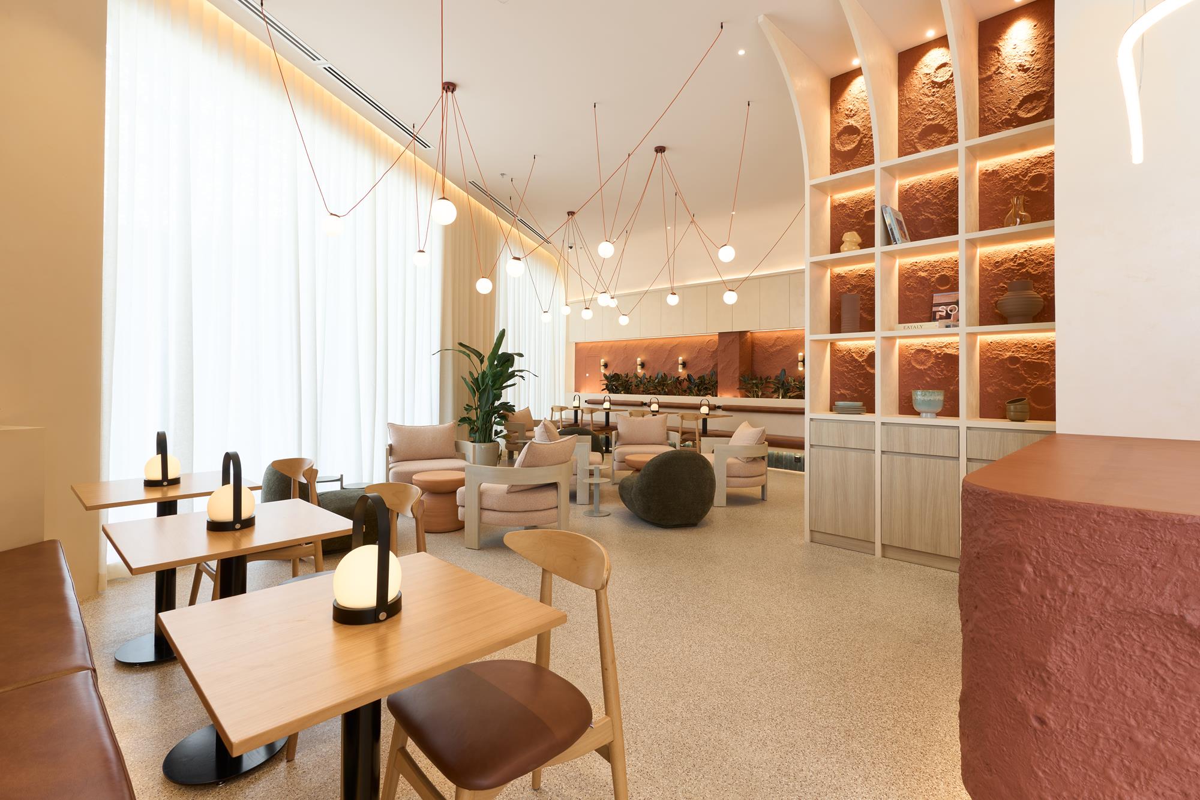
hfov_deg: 96.7
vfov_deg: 73.8
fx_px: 533
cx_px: 600
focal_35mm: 16
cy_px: 400
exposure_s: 1/5
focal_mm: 16
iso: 100
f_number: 13
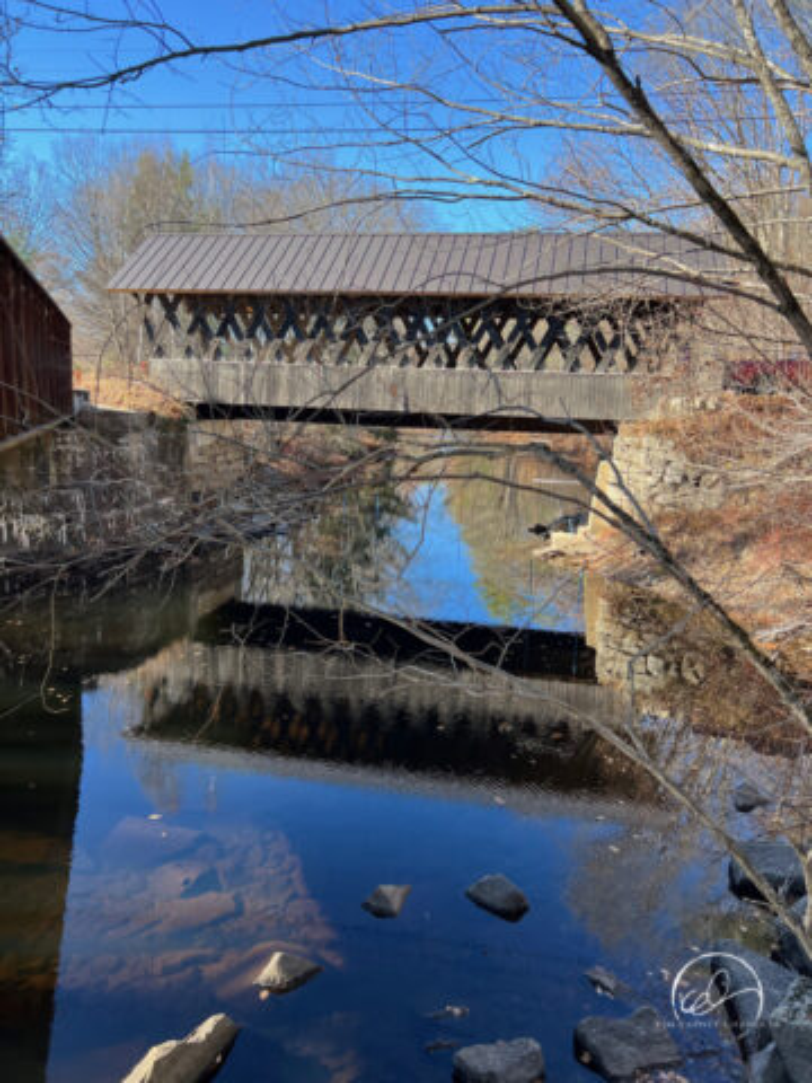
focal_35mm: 26
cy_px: 542
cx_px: 406
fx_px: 813
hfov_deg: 53.1
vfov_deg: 67.3
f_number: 1.5
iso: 50
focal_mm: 5.7
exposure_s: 1/555
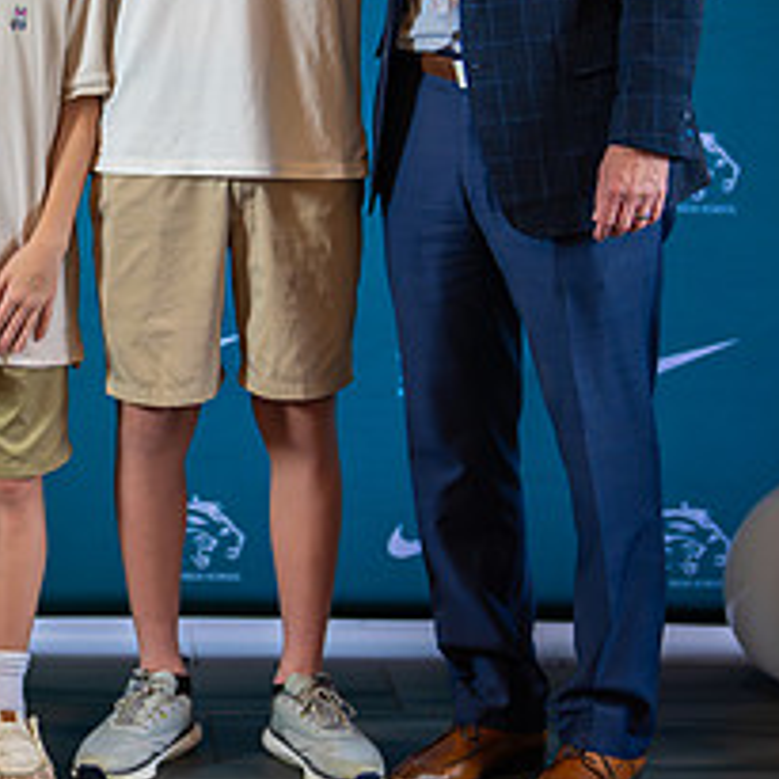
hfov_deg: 12.6
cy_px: 113
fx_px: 3514
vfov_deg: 12.6
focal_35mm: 138
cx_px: 227
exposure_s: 1/400
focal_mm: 50
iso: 1000
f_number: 1.2
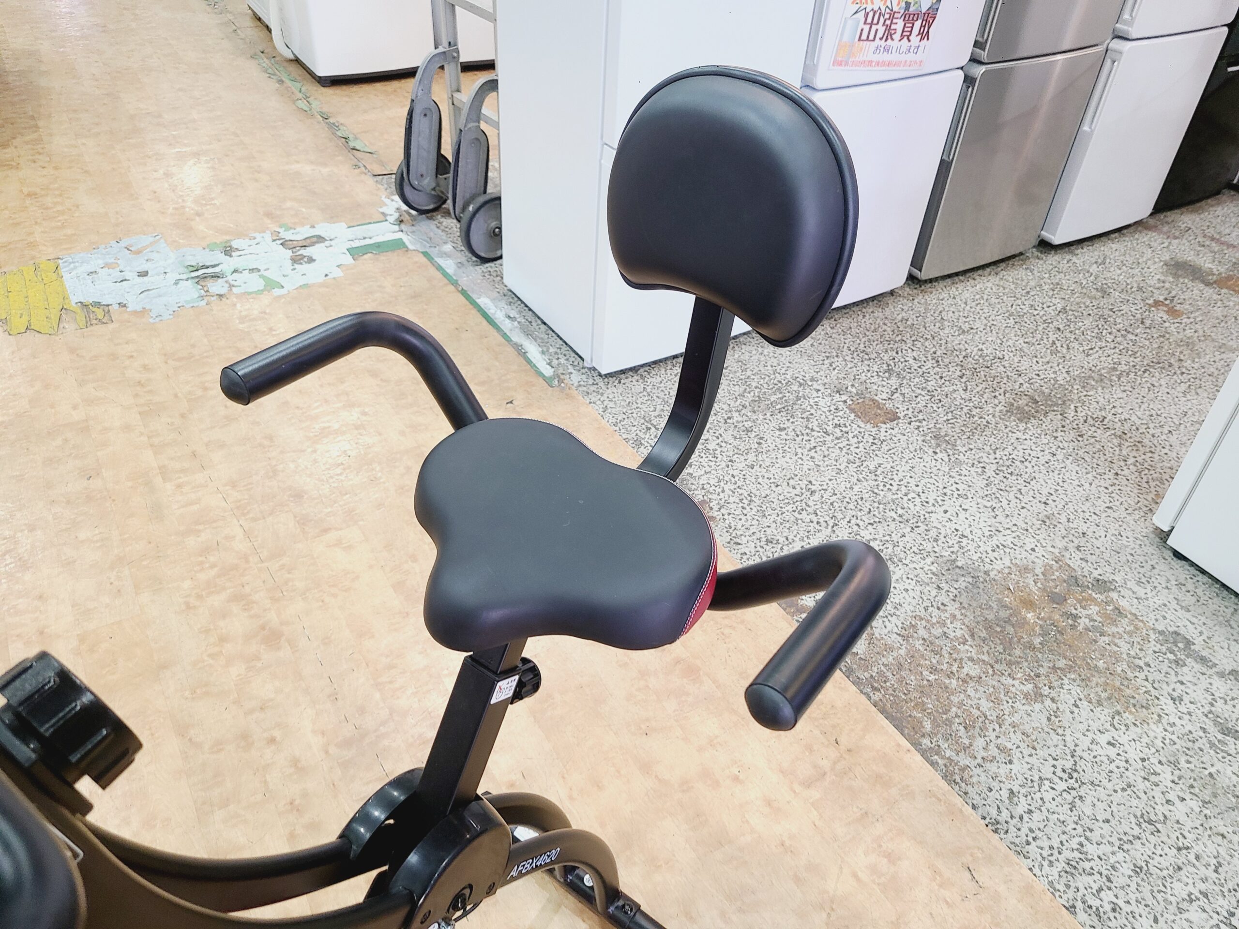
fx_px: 931
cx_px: 620
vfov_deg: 53.1
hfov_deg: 67.3
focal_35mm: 26
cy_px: 464
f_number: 1.8
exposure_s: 1/50
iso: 125
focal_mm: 5.4
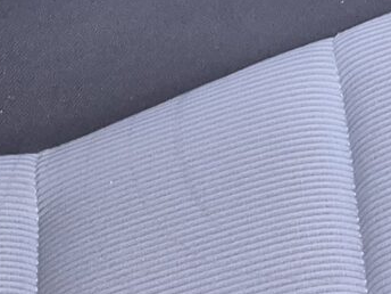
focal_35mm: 171
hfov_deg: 11.5
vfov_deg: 8.1
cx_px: 128
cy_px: -368
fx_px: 1932
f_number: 1.8
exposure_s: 1/8
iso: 800
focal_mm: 5.4
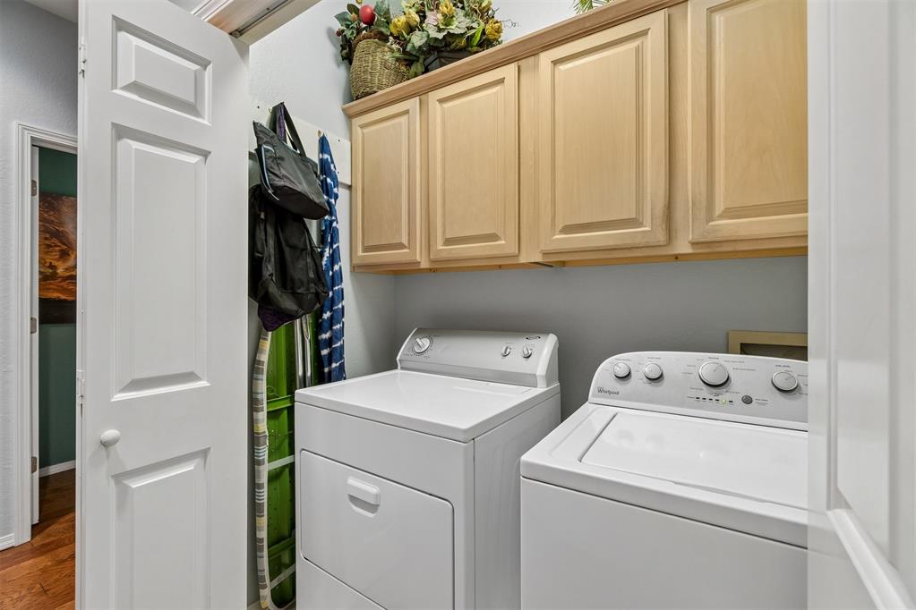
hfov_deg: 100.4
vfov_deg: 77.3
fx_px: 382
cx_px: 458
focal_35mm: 15
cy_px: 305
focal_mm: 10
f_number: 6.3
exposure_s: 1/15
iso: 200
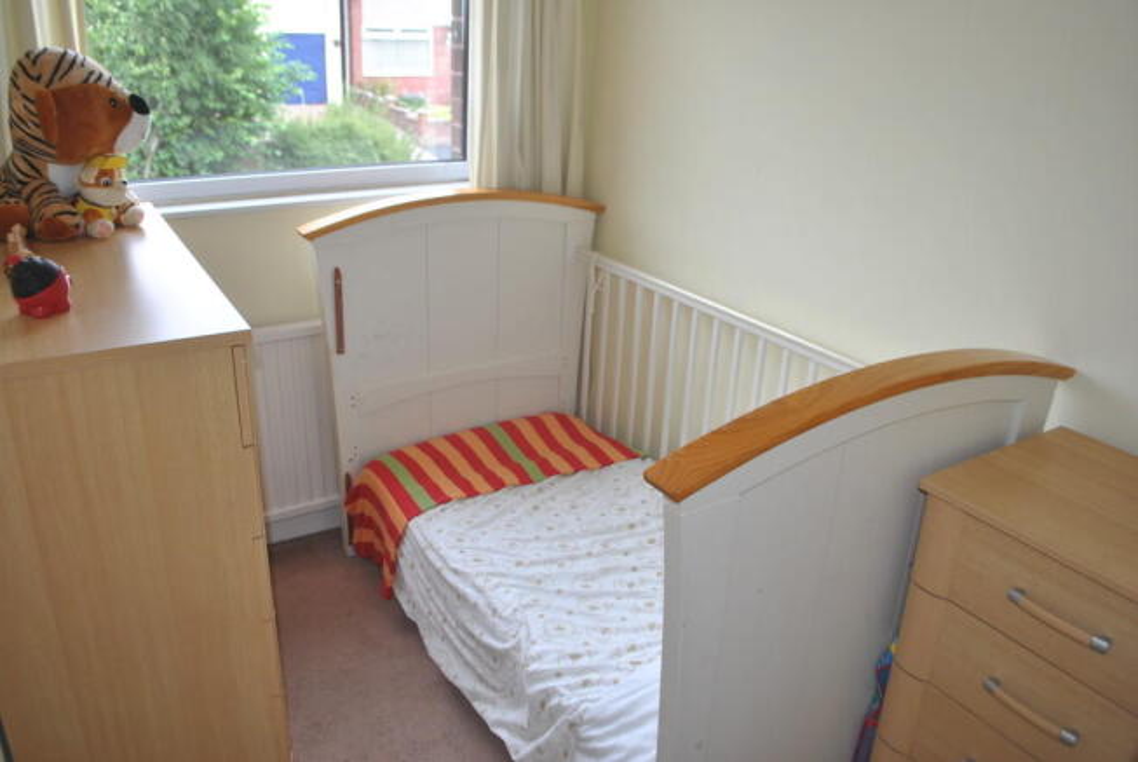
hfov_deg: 67.3
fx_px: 854
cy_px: 381
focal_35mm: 27
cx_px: 569
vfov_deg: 48.0
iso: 100
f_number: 4
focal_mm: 18
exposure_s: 1/30
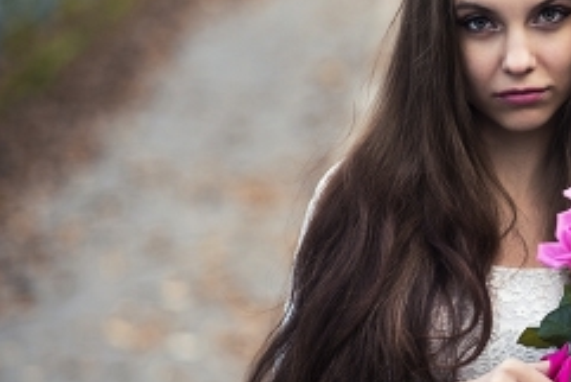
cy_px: 140
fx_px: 2936
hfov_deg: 11.0
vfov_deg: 7.4
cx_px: 559
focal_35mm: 185
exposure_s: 1/320
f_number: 2.2
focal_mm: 85
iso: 100
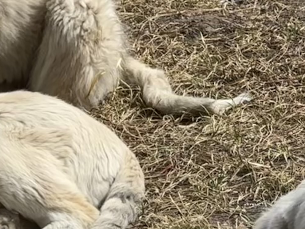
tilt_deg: -13.1
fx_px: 2758
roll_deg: -0.3
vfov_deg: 4.7
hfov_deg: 6.3
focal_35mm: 313
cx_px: 193
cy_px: 127
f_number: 2.8
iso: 32
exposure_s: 1/630
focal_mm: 9
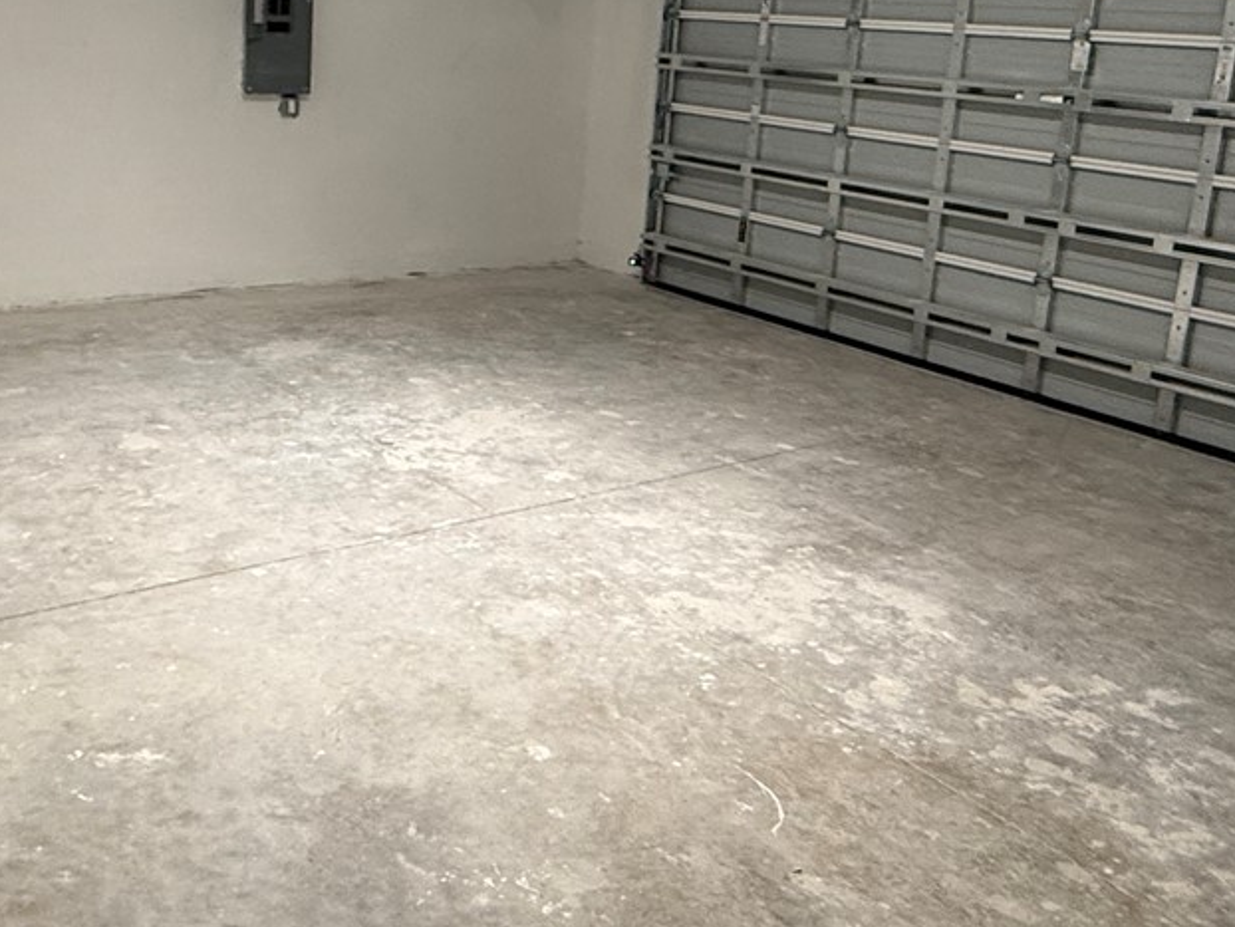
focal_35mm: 36
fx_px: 1285
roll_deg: -2.6
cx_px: 433
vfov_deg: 38.8
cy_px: 244
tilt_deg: -12.8
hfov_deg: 50.6
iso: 500
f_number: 2.2
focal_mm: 2.22
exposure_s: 1/120
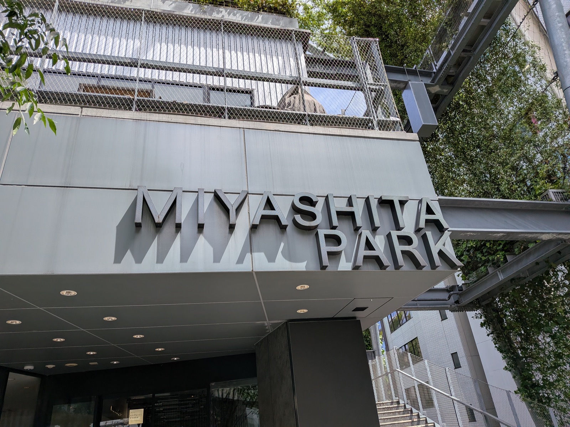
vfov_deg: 56.8
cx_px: 285
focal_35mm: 24
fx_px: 395
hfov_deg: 71.6
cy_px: 214
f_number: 1.7
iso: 43
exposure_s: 1/1656
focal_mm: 4.53
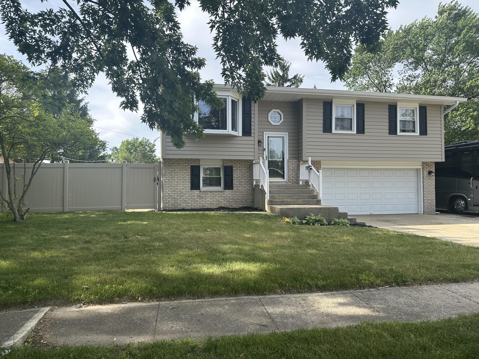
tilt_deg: +1.9
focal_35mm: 24
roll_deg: -0.4
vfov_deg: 56.8
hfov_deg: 71.6
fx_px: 332
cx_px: 240
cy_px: 180
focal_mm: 6.86
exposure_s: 1/1357
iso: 80
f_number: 1.78
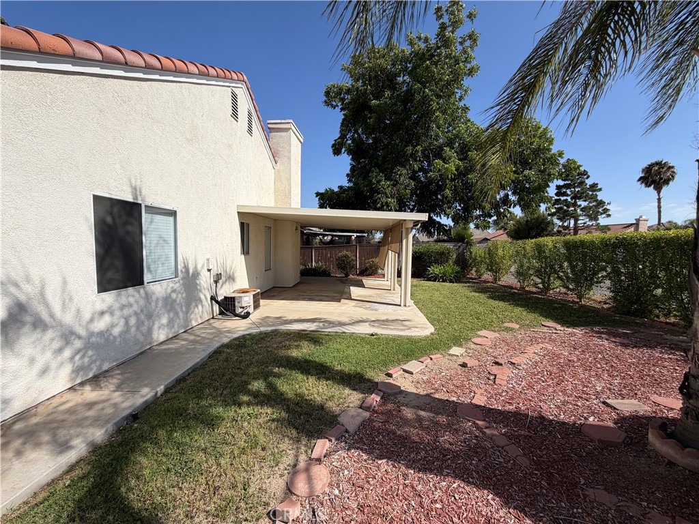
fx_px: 283
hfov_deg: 102.1
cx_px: 350
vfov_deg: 85.7
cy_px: 262
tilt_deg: -3.4
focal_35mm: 14
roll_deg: +0.3
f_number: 2.2
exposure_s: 1/1125
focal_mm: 2.22
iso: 20
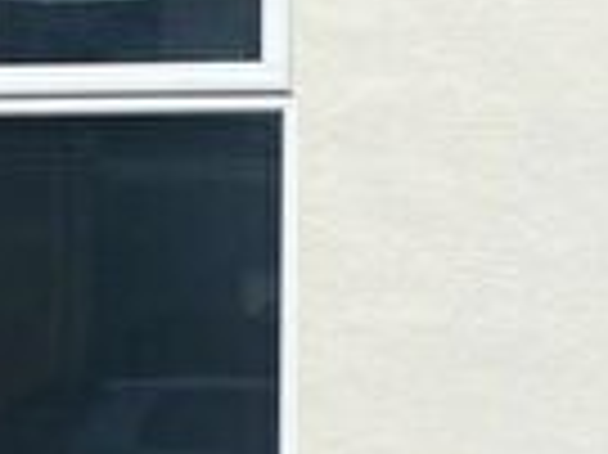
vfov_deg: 11.0
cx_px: 329
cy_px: 317
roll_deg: +0.0
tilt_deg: +0.6
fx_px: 2369
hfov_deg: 14.6
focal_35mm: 135
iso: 32
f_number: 1.8
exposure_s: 1/10417
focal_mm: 4.25
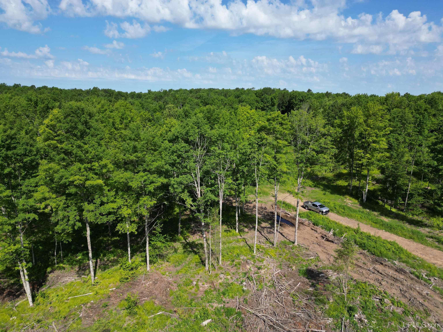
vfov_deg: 56.8
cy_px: 166
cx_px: 222
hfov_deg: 71.6
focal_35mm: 24
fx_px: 307
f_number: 1.7
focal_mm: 6.72
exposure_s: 1/2500
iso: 110
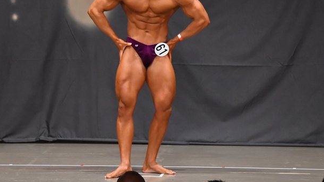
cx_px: 137
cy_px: 64
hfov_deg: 7.2
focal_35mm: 301
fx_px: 2585
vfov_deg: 4.0
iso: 6400
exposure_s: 1/400
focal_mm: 150
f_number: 5.6
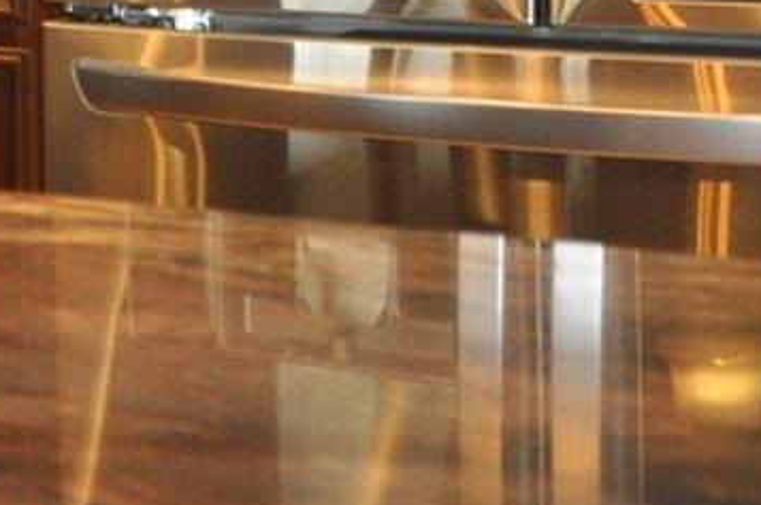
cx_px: -917
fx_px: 2554
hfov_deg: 13.6
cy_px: -190
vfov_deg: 11.0
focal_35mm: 121
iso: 800
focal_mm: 18
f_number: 3.5
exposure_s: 1/100
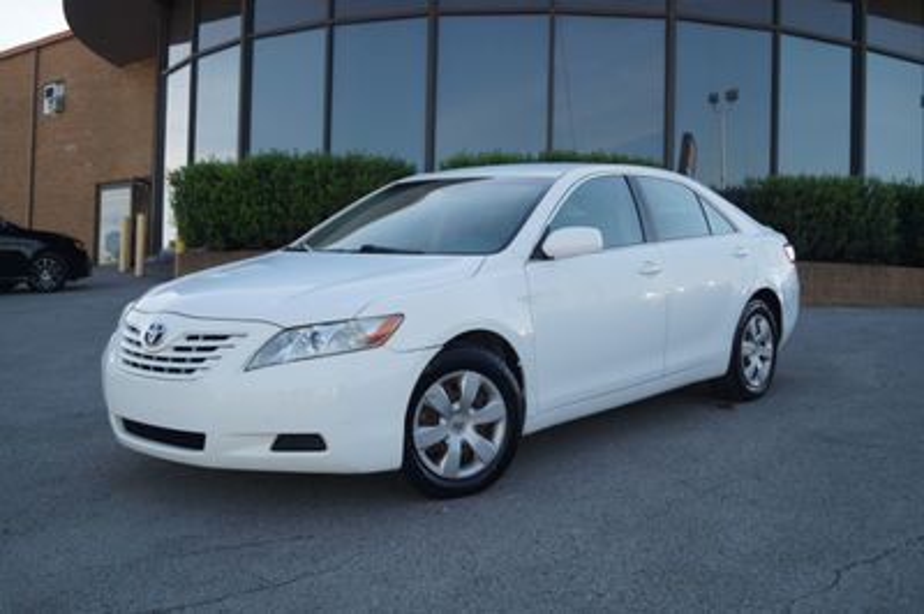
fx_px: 1000
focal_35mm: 39
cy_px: 307
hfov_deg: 49.6
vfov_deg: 34.2
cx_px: 462
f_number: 5
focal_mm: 26
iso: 100
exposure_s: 1/400
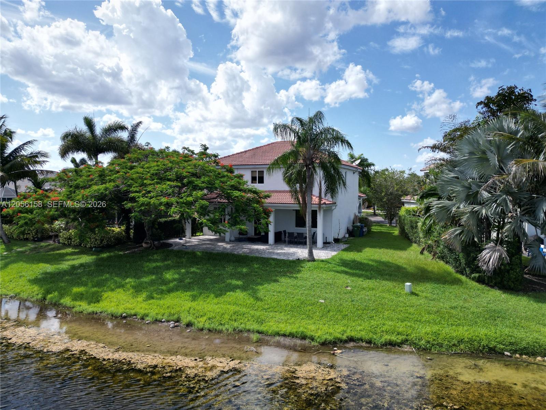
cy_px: 205
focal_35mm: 24
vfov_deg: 56.8
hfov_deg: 71.6
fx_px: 379
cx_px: 273
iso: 100
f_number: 1.7
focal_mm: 6.72
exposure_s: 1/3000
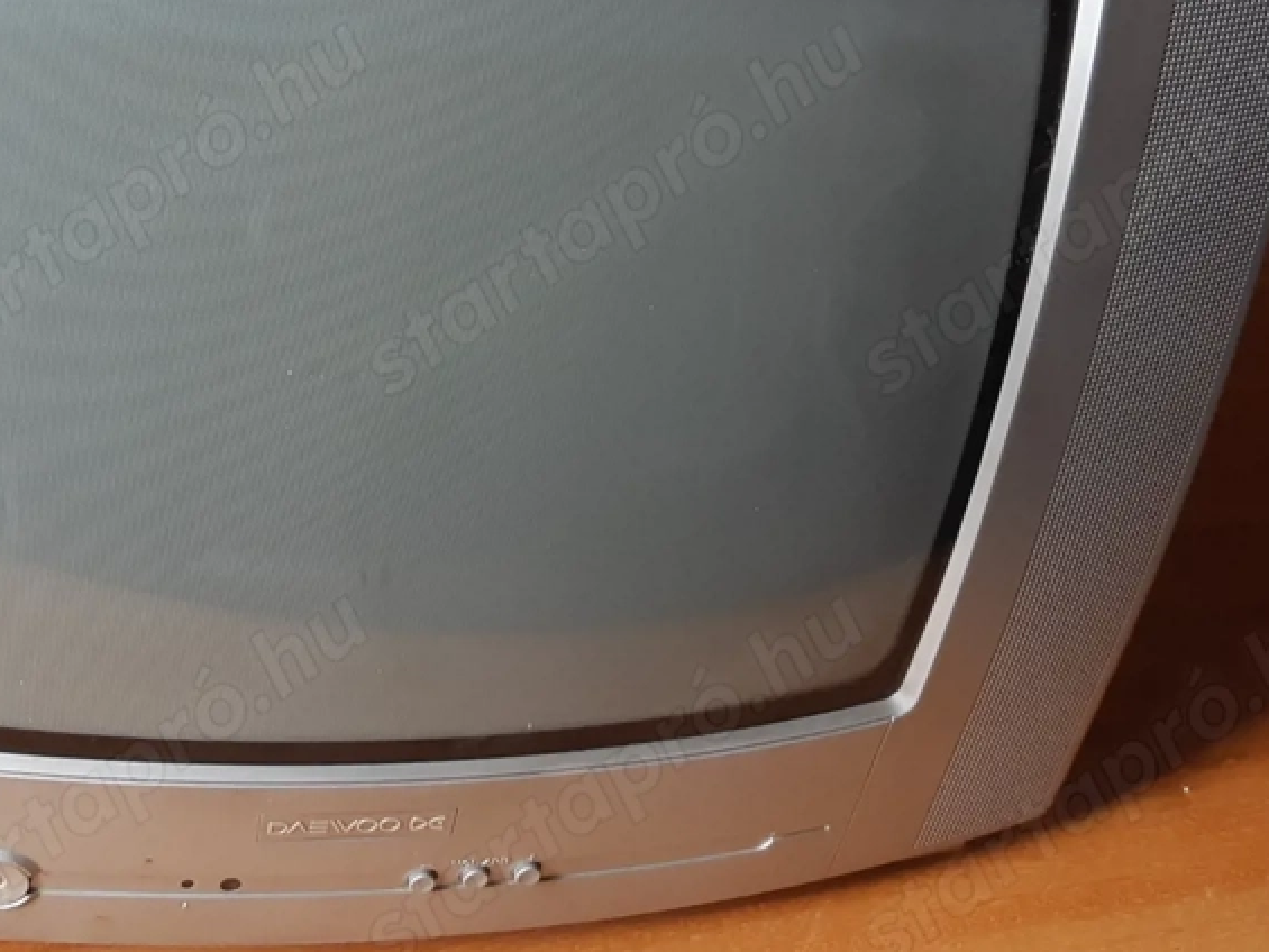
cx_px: 411
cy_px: 247
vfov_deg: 31.0
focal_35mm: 46
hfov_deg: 40.7
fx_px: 1687
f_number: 1.7
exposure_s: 1/100
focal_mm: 3.93
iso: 64
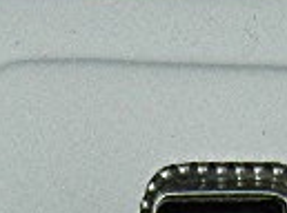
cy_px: 437
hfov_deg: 3.9
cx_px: 260
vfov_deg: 2.9
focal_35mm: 508
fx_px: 4200
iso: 400
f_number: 4.5
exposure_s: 1/24.2
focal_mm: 18.3
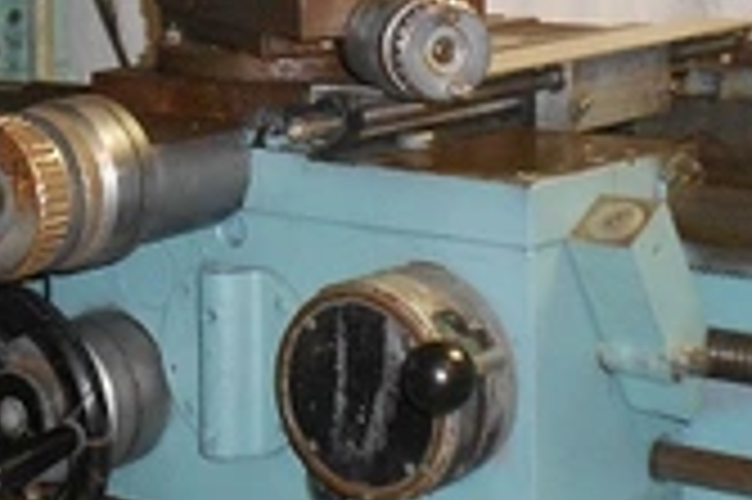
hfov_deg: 19.0
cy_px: 23
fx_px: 2233
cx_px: 198
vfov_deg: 12.6
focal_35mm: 107
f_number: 4.2
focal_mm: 7.7
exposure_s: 1/30
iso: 400
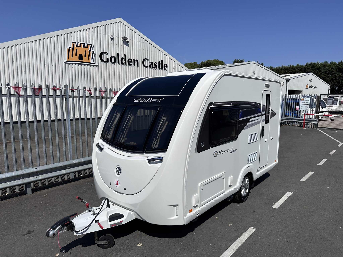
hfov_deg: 71.6
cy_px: 128
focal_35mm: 24
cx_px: 172
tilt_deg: -7.9
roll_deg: -0.4
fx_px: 238
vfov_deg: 56.8
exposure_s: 1/12048
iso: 80
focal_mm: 6.86
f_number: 1.78
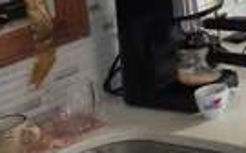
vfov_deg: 14.1
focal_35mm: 87
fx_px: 583
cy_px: -69
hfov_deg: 19.2
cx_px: 417
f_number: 1.8
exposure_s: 1/120
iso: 500
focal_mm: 5.4
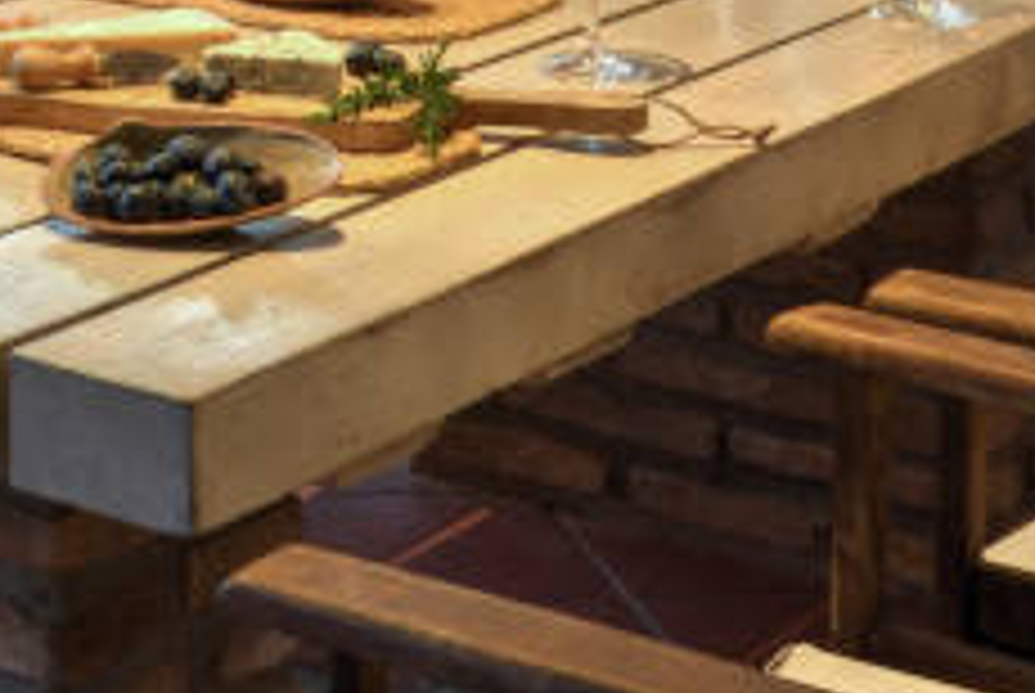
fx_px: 3253
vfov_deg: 11.0
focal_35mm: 113
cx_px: -518
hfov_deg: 16.5
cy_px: -729
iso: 320
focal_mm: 20
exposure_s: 1/1.25
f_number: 11
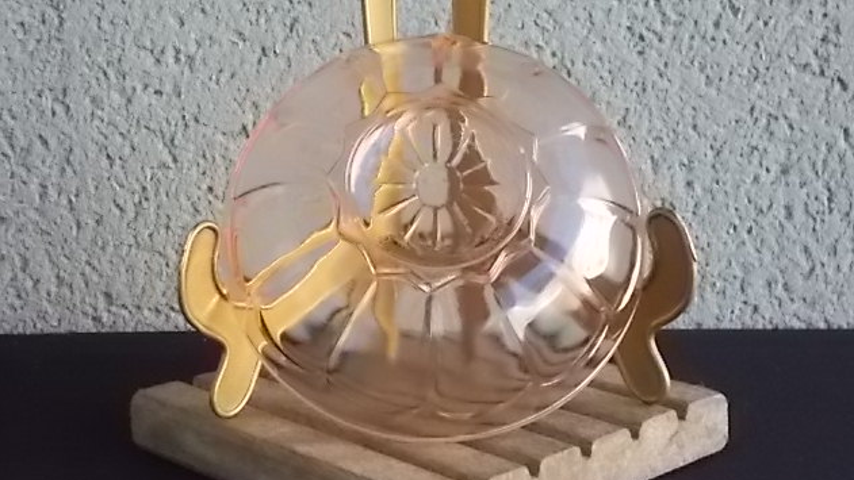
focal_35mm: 84
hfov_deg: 25.3
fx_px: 1902
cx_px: 432
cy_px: 216
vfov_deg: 14.4
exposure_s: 1/200
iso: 800
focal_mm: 13.5
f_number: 5.8
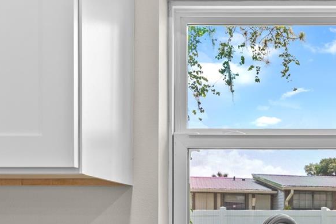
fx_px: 383
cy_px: 233
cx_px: 291
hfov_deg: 44.0
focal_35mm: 41
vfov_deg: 30.0
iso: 100
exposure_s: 1/2
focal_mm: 10
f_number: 7.1
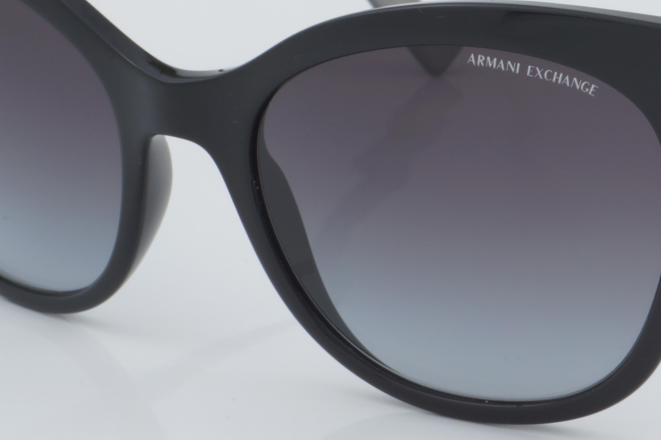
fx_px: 2717
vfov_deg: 9.3
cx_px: 461
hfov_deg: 13.8
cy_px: 128
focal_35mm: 148
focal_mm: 50
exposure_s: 1/4
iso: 100
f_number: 32
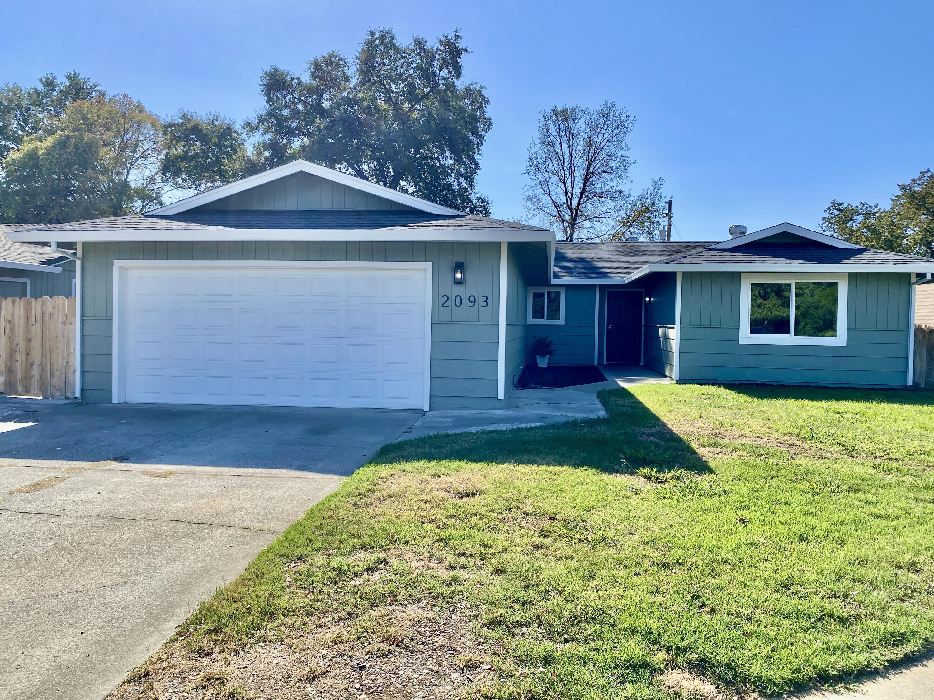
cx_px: 467
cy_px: 350
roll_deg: -0.4
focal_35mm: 26
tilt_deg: -0.9
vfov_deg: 53.1
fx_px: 702
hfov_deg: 67.3
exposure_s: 1/2571
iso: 32
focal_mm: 4.25
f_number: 1.8
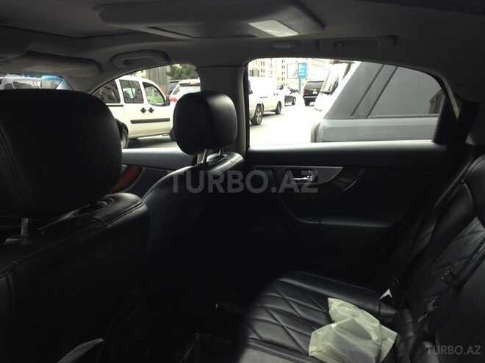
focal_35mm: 33
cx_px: 242
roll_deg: -0.9
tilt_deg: -10.1
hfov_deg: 55.4
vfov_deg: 42.9
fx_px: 462
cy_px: 182
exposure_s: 1/24
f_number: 2.4
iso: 50
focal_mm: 4.12
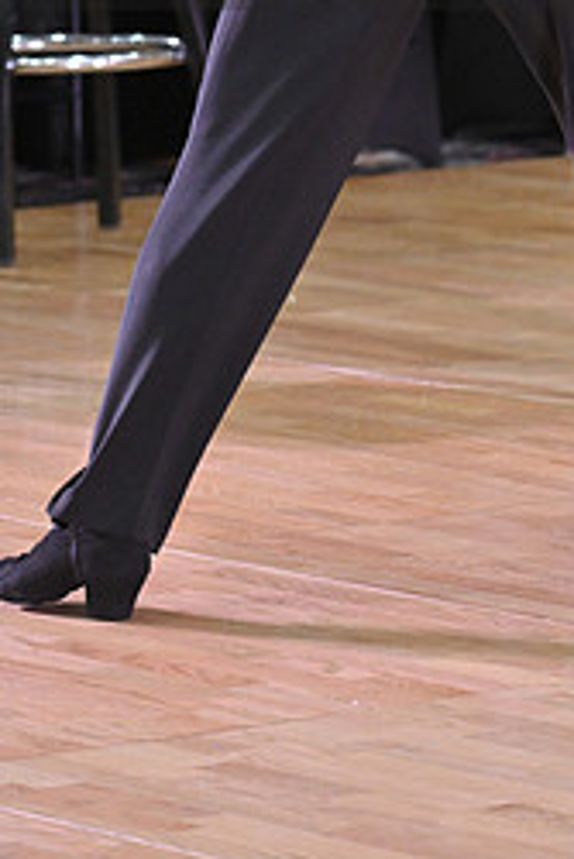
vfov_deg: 6.1
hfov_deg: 4.1
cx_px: 500
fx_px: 8024
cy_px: -103
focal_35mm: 336
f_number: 4.5
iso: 3200
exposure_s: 1/400
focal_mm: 145
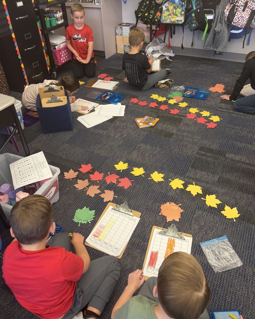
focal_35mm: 26
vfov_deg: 66.0
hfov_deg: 54.9
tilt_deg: -37.2
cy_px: 148
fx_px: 245
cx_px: 125
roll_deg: +4.3
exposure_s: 1/60
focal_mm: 6.76
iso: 160
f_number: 1.78
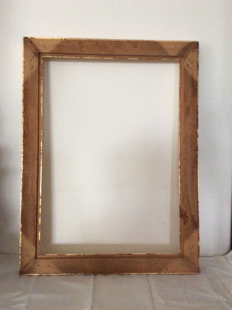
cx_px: 116
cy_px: 155
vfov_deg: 56.9
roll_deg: -0.7
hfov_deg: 44.1
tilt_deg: -4.1
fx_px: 287
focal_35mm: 32
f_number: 2.4
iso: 320
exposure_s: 1/25
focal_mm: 3.3
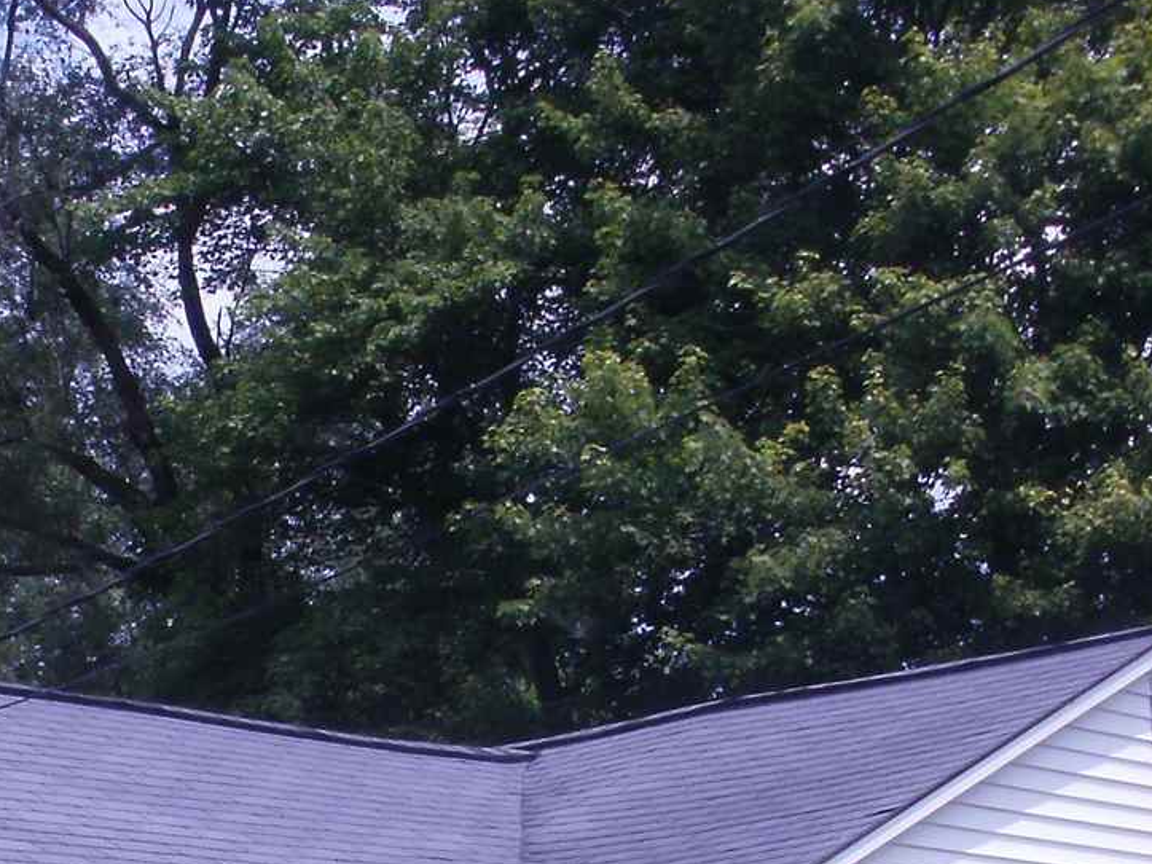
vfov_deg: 14.0
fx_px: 3394
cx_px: 198
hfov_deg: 19.0
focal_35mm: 102
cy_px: 1078
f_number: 5.6
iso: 100
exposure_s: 1/500
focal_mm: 6.3
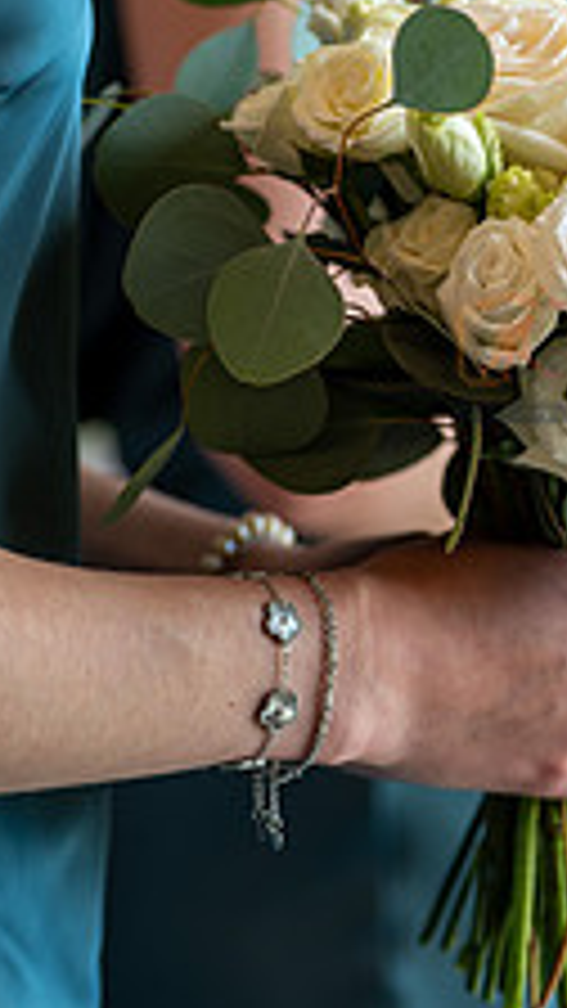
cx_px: 648
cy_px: 356
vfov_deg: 11.4
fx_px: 5052
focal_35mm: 189
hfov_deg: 6.4
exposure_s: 1/160
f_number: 3.2
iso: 125
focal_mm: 90
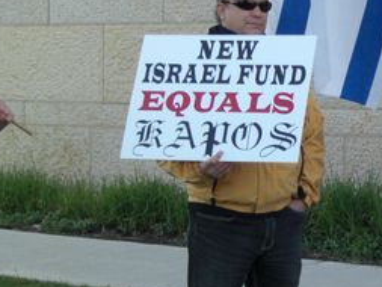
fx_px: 1490
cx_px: 429
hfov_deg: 14.3
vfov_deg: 11.0
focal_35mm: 135
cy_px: 163
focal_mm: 11.8
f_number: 3.6
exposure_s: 1/100
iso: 100
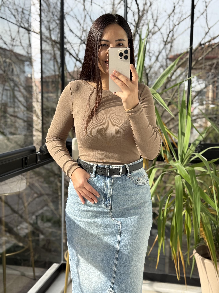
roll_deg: +0.5
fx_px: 405
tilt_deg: -18.9
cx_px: 110
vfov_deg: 39.7
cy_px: 146
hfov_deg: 30.3
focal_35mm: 48
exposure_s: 1/810
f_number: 1.78
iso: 64
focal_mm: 6.76
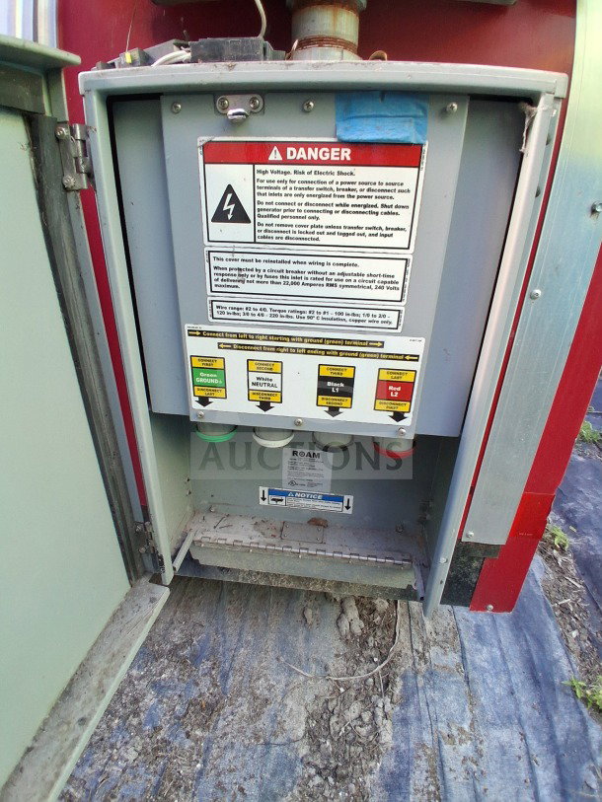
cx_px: 301
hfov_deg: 74.7
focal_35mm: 17
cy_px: 401
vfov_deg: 91.0
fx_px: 394
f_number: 2.2
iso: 80
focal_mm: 1.4
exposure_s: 1/120
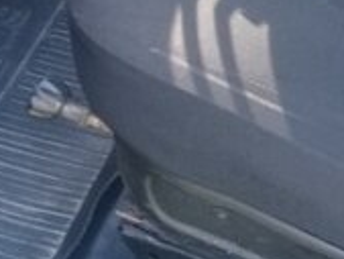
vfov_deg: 11.4
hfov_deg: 15.7
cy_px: -205
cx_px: 397
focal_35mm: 121
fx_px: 1203
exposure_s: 1/50
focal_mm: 3.3
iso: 64
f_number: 2.2
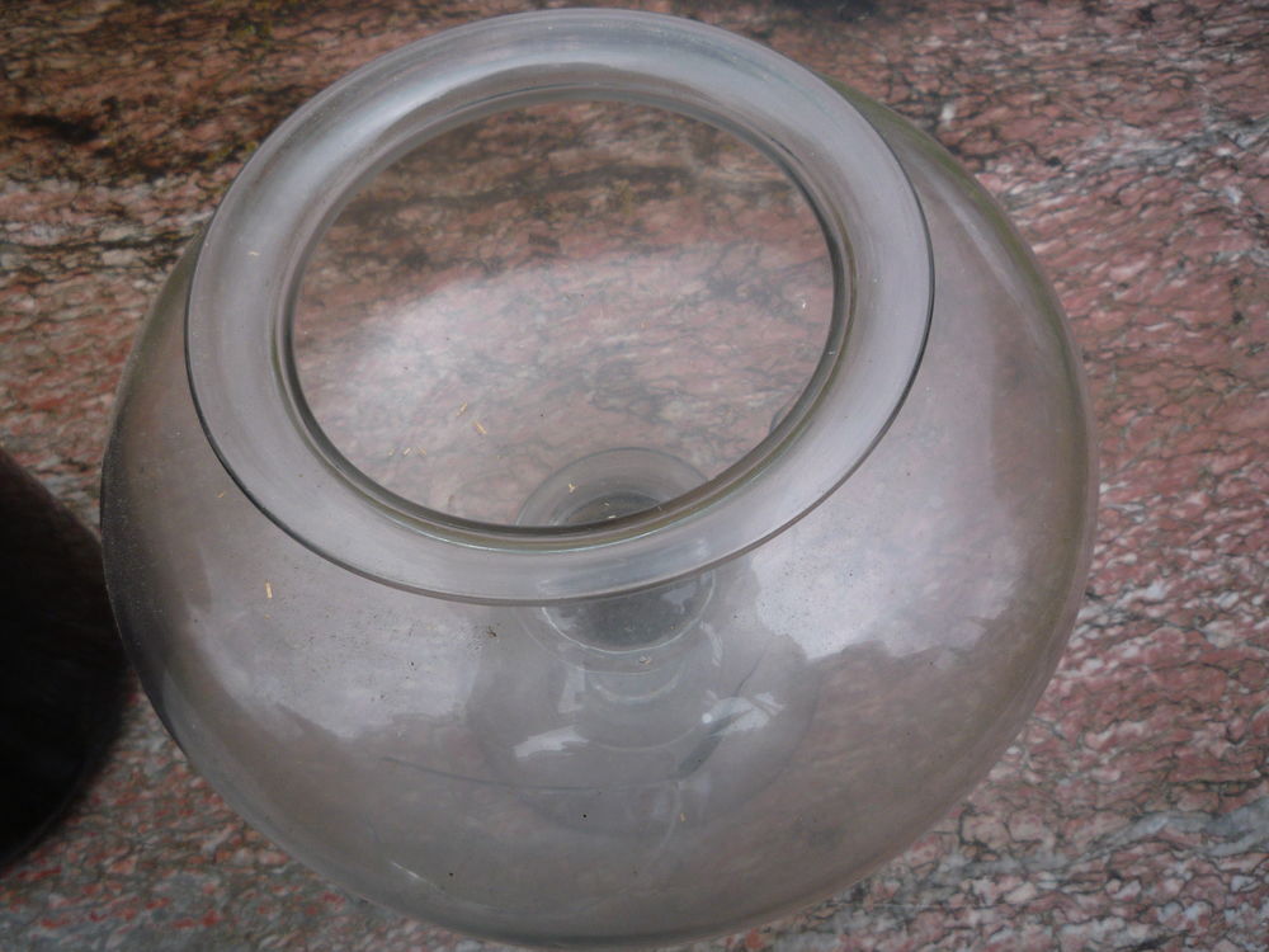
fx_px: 1100
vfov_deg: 46.8
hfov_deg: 60.0
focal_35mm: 30
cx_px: 634
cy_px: 476
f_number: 3.3
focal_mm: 5.2
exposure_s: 1/50
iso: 100
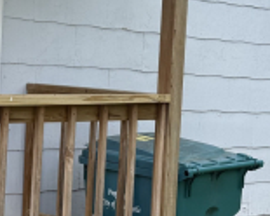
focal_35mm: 101
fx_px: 807
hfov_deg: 18.6
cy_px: 101
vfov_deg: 15.2
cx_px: 22
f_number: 1.78
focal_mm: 6.76
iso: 80
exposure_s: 1/1314
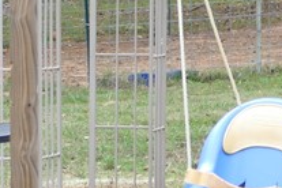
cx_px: 714
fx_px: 3086
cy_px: -10
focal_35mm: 394
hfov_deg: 5.1
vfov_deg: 3.5
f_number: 3.7
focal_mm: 27.23
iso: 125
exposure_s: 1/80
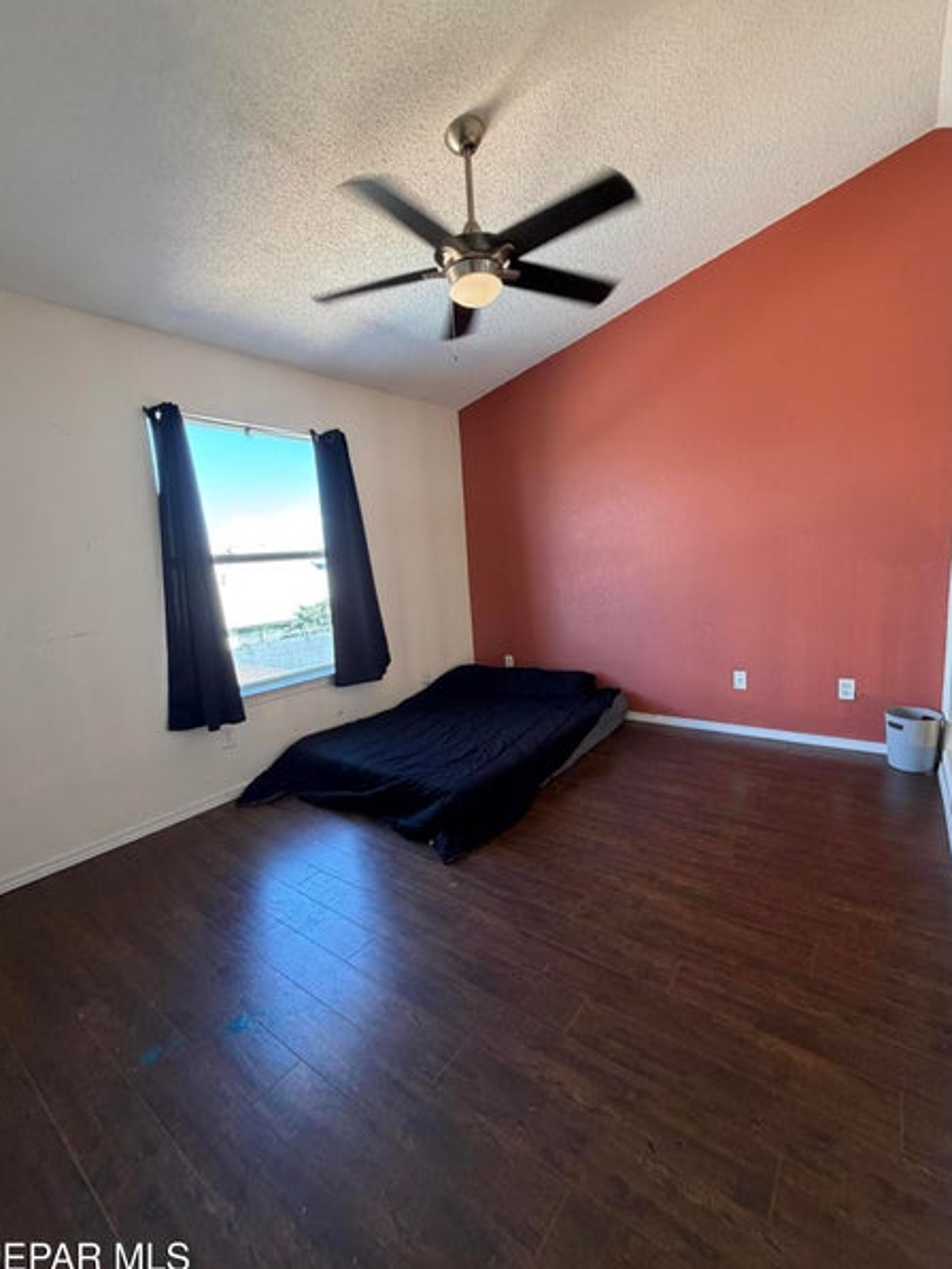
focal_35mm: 15
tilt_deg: -8.9
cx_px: 478
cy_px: 640
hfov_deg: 81.8
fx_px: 550
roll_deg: +3.7
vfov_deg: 98.2
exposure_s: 1/120
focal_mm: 2.22
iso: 320
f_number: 2.2
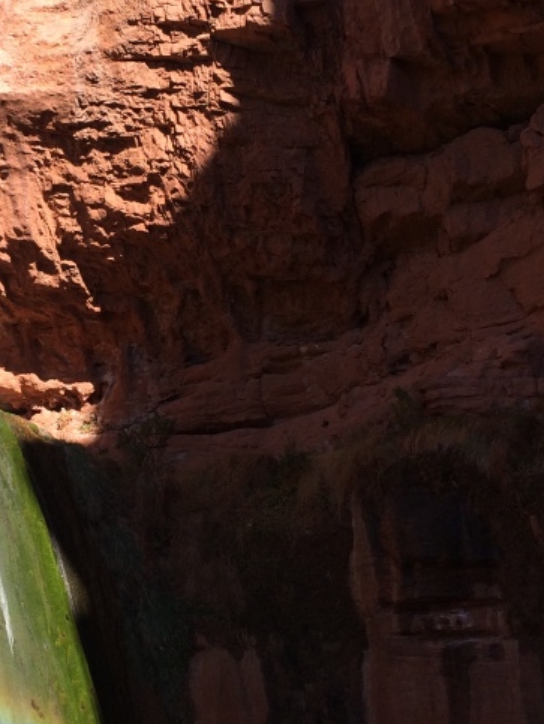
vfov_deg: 30.2
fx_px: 1339
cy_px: 351
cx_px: -27
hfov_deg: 21.9
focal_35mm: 64
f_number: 2.2
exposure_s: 1/1172
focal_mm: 4.15
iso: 32
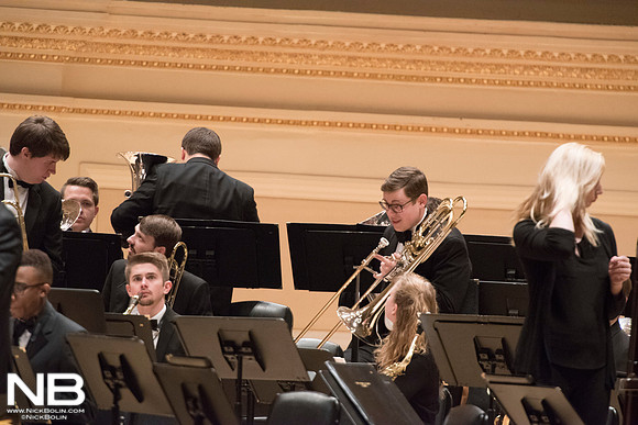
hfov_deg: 5.2
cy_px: 212
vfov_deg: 3.4
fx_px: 7090
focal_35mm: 400
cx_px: 319
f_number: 6.3
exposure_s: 1/160
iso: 12800
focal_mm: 400
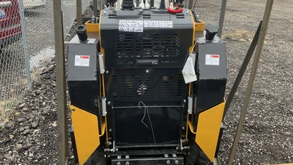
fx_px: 249
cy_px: 66
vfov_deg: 36.5
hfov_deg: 61.0
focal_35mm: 32
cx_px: 148
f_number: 1.8
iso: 20
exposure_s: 1/144
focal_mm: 3
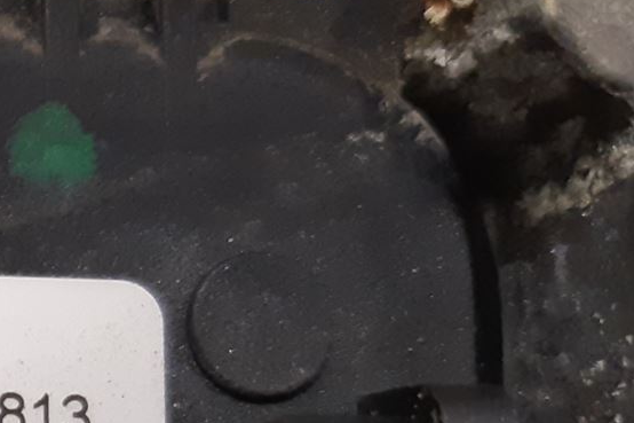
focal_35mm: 100
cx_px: -444
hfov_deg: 17.3
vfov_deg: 13.3
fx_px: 1760
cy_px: 517
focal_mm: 3.93
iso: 200
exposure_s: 1/50
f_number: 1.7
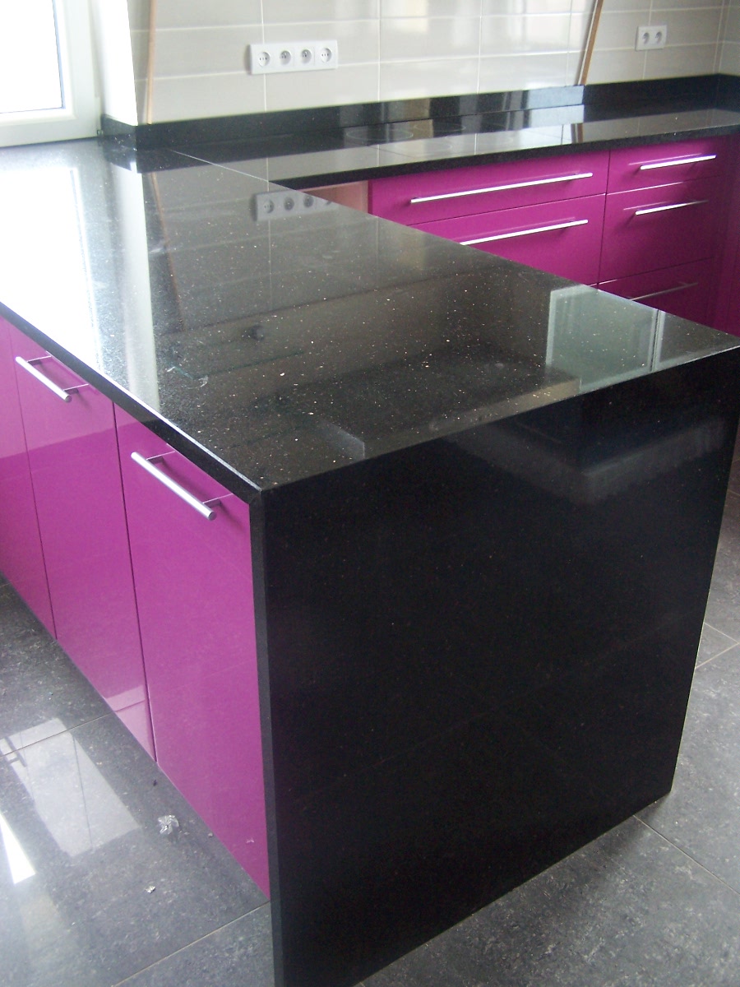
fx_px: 1083
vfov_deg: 49.0
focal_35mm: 38
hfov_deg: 37.7
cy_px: 494
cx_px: 370
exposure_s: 1/45
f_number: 2.8
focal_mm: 6.3
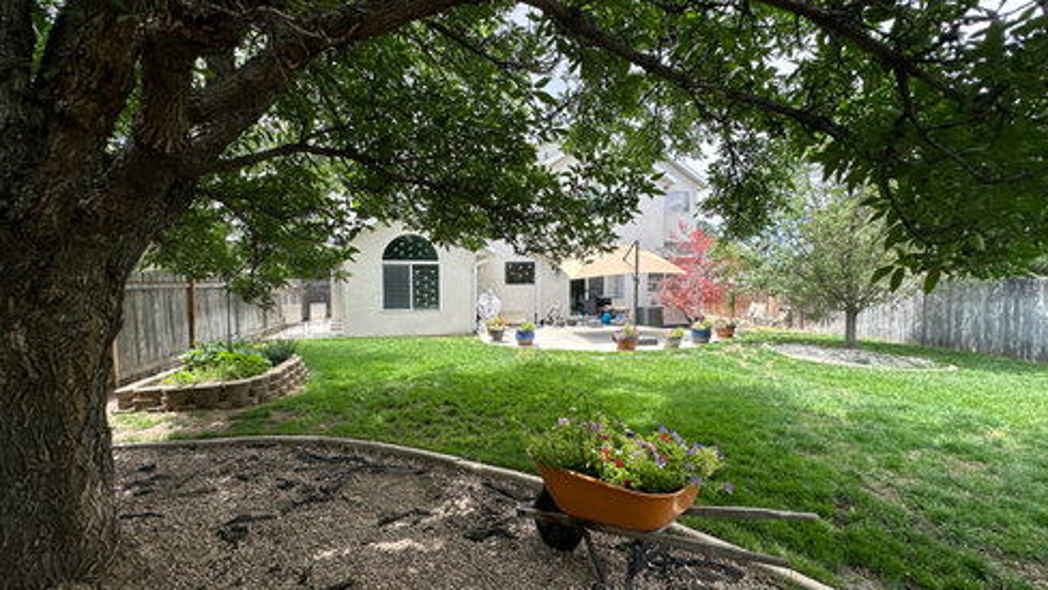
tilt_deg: -1.1
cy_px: 298
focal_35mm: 16
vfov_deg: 67.2
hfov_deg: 99.3
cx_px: 507
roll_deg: -0.1
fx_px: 445
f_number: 2.2
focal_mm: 2.22
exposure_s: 1/337
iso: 40
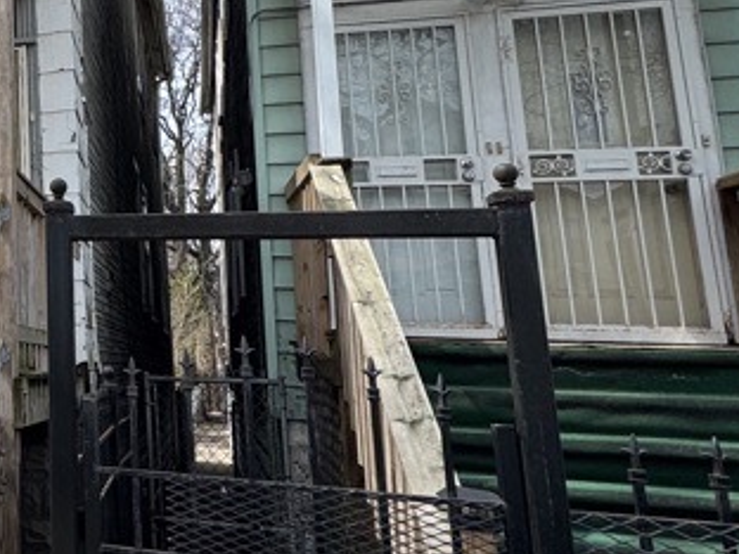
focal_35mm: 46
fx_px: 982
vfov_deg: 31.1
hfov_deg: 30.8
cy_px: 149
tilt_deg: +11.5
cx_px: -253
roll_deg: -1.4
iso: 50
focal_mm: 2.22
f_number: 2.2
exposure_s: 1/1256
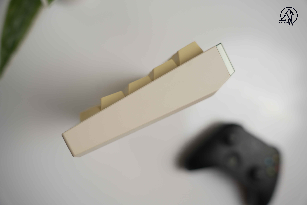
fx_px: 319
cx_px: 154
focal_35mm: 37
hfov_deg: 51.4
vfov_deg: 35.6
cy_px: 102
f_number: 5
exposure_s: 1/100
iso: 125
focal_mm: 37.4
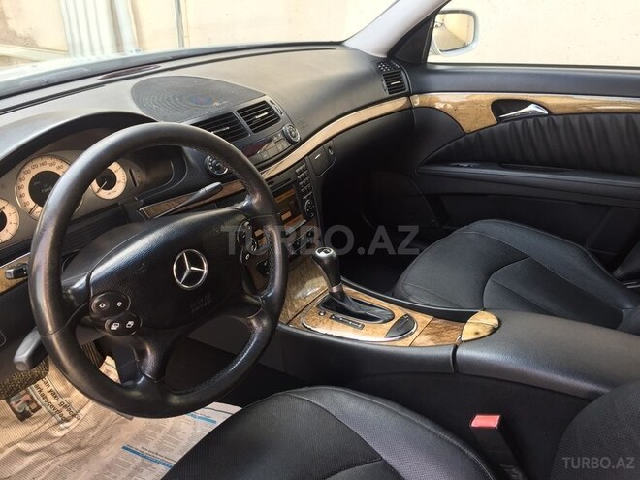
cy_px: 240
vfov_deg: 48.2
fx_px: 536
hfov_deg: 61.7
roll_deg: -3.1
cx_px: 320
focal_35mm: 29
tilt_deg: -28.1
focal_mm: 4.15
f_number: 2.2
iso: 50
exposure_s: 1/100
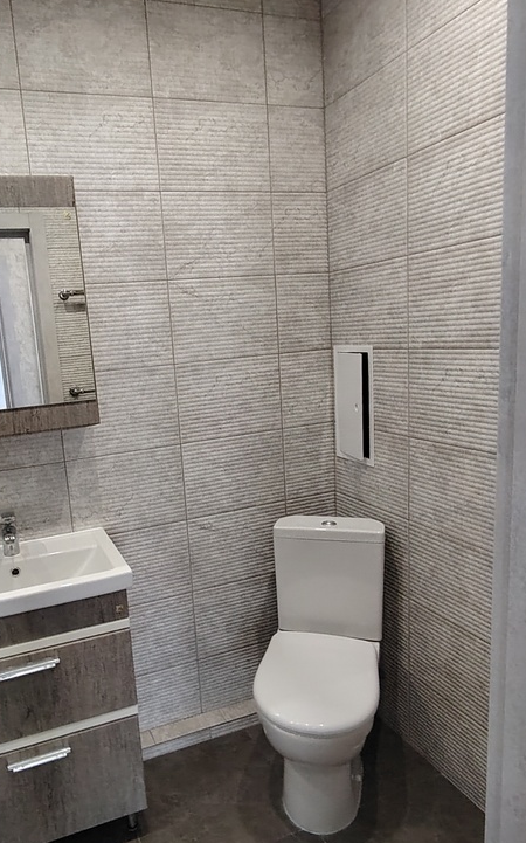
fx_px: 574
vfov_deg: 72.6
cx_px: 174
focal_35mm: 25
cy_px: 428
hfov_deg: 48.4
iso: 197
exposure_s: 1/50
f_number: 2.2
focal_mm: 1.42
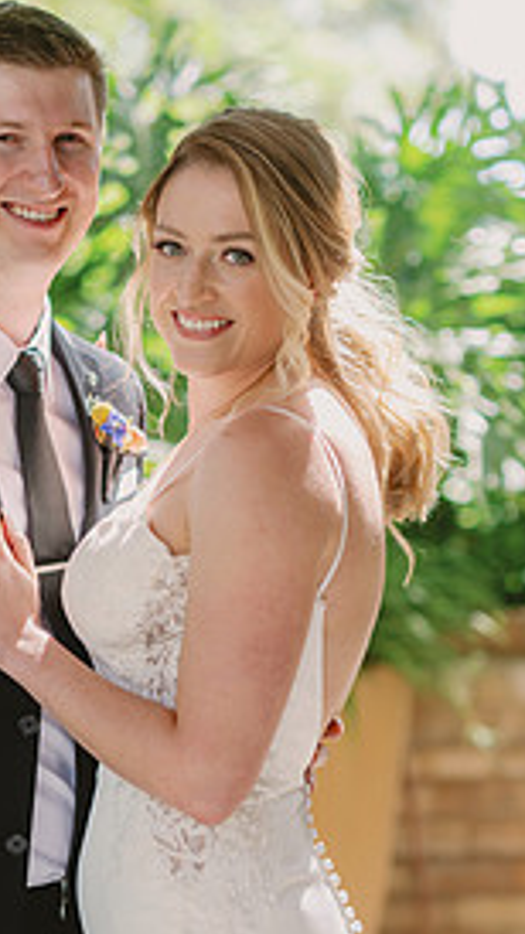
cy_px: 586
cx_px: 114
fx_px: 3615
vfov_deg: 14.7
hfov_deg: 8.3
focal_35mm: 146
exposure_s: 1/500
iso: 160
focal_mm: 85
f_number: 2.8
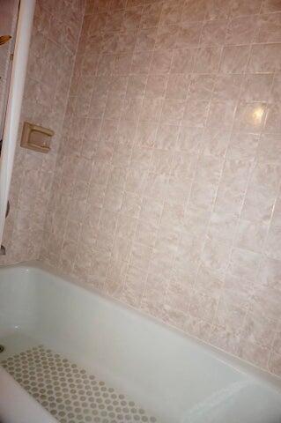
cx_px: 140
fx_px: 282
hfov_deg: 53.0
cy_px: 212
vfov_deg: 73.8
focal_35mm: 24
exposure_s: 1/160
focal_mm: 16
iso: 640
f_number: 3.5
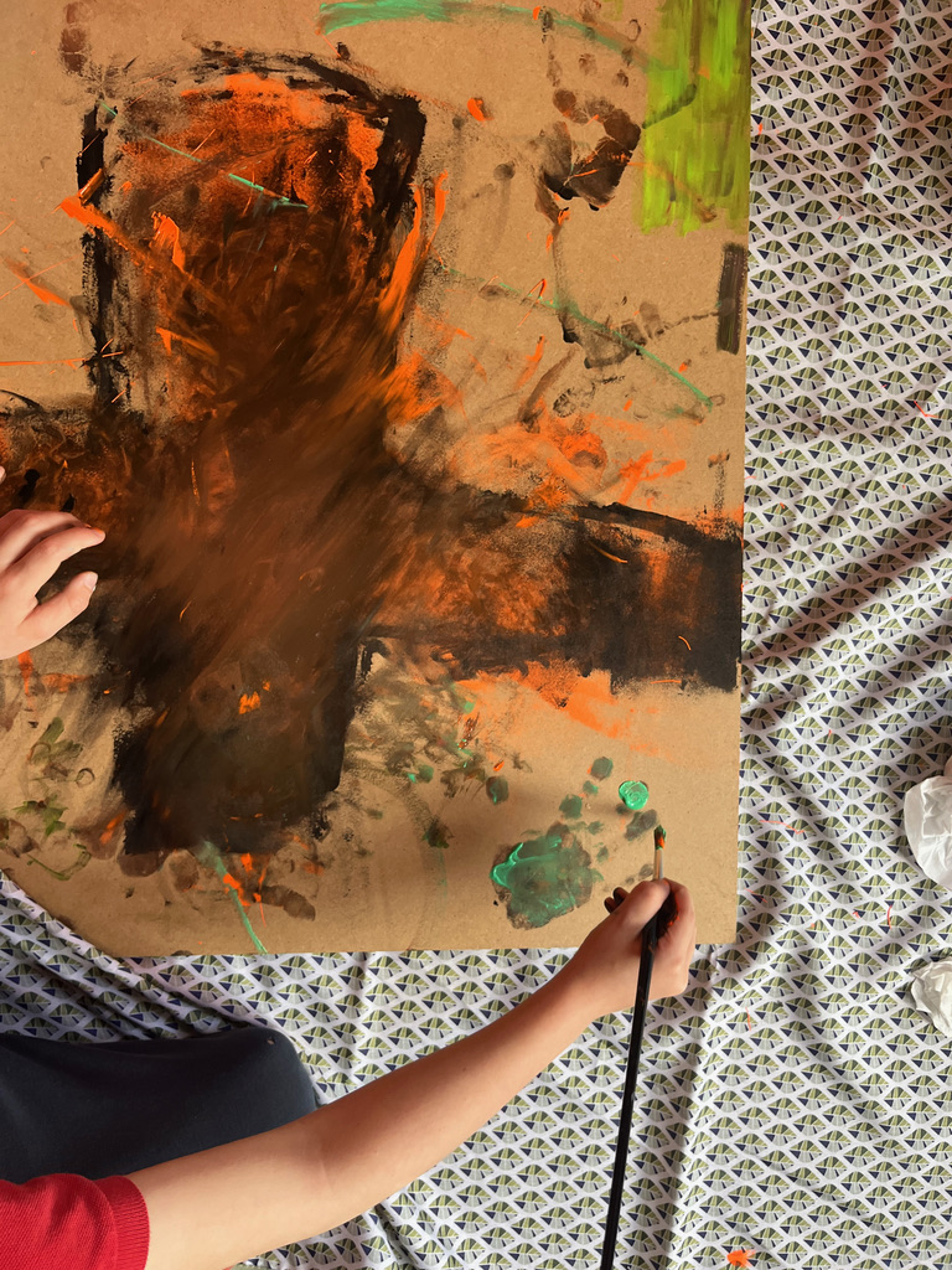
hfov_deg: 53.1
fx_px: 953
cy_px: 635
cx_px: 476
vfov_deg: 67.3
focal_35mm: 26
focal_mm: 5.1
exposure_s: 1/104
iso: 125
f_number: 1.6
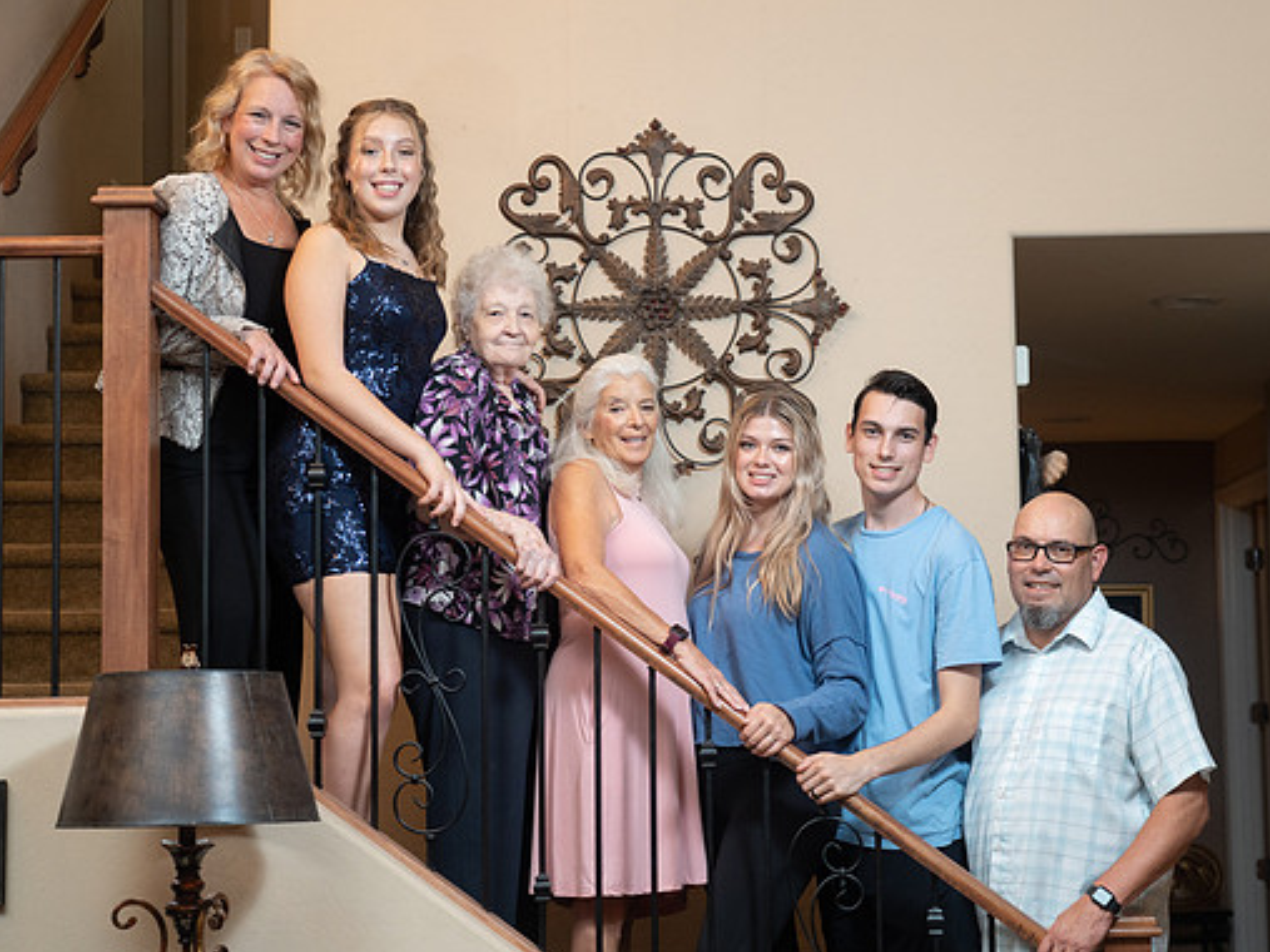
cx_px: 711
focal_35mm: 62
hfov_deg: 31.2
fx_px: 2274
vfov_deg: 23.6
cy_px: 482
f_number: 4
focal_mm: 54
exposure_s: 1/50
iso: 1600
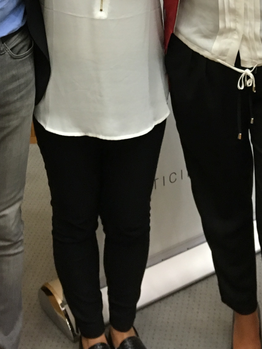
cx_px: 194
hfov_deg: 20.6
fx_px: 717
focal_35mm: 71
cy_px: -34
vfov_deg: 25.4
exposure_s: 1/33
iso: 200
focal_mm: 4.15
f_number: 2.2
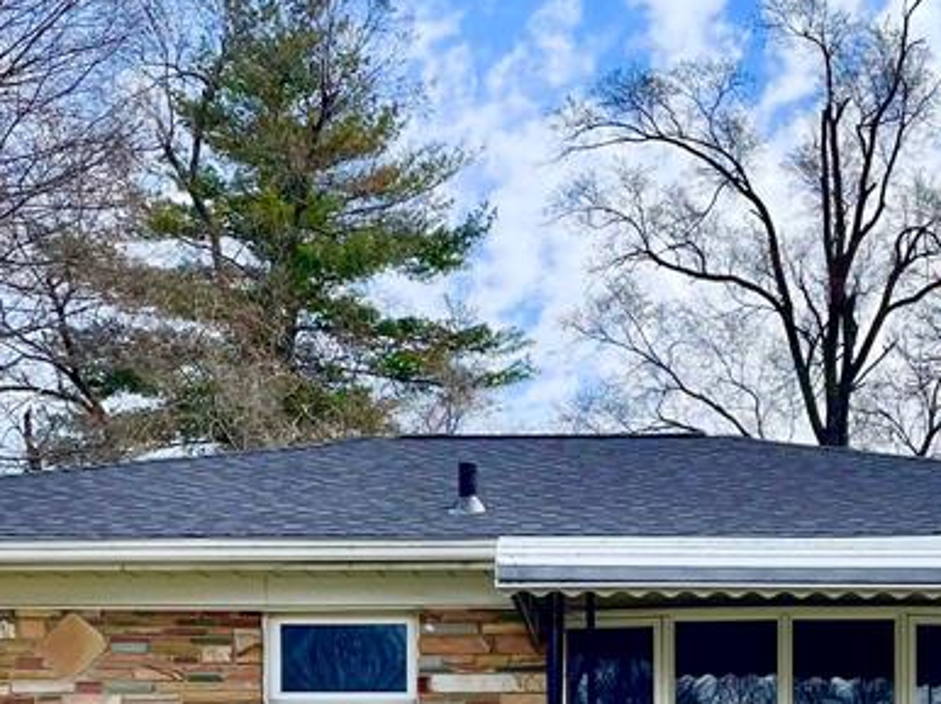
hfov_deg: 28.0
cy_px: 828
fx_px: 1875
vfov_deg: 20.1
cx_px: 619
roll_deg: +0.6
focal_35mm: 69
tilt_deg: +2.2
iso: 32
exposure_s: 1/1887
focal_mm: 4.2
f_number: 1.6
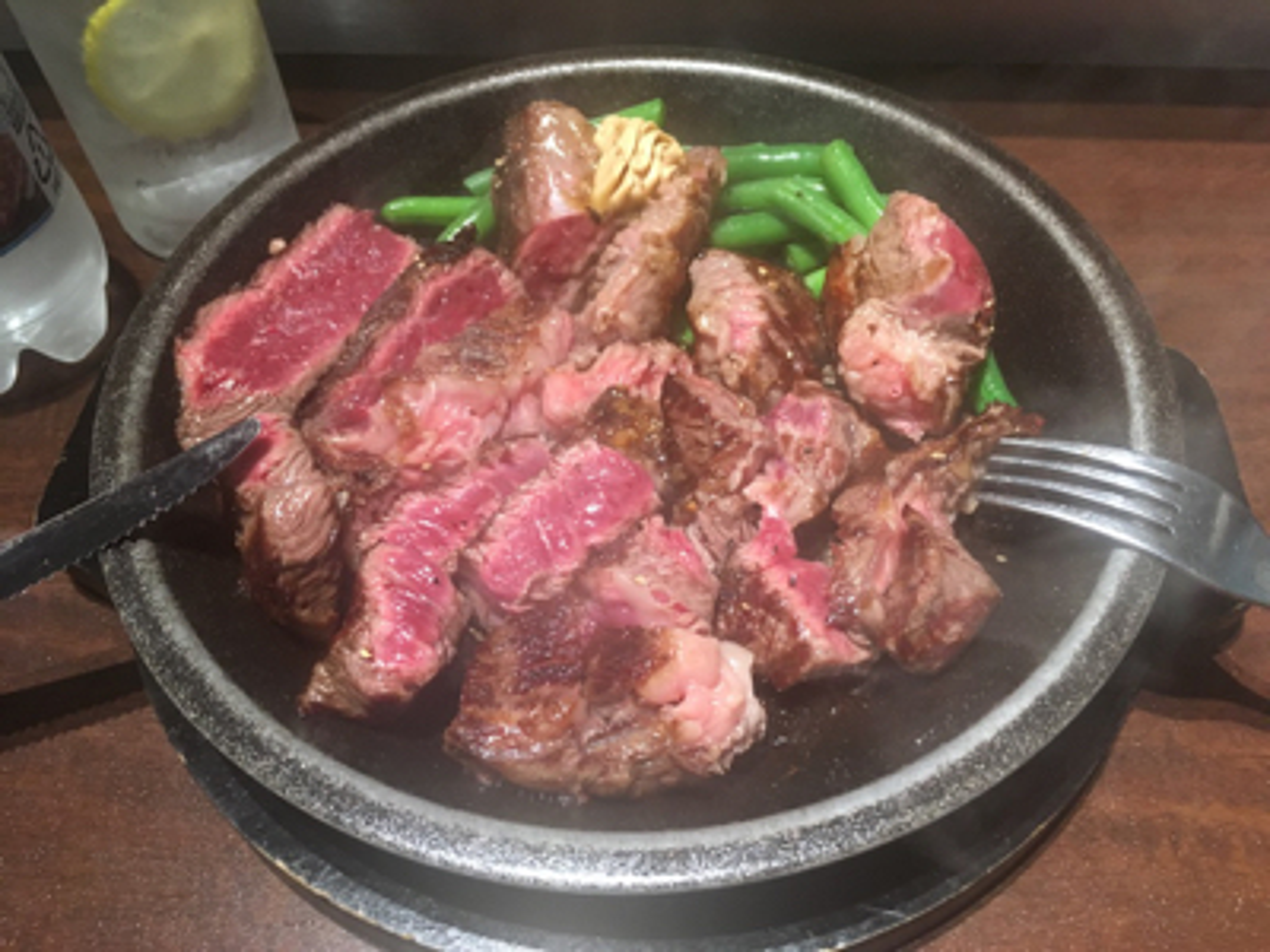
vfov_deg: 48.2
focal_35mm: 29
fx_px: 1064
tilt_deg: -53.2
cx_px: 635
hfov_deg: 61.7
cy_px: 476
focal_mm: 4.15
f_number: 2.2
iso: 160
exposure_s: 1/30
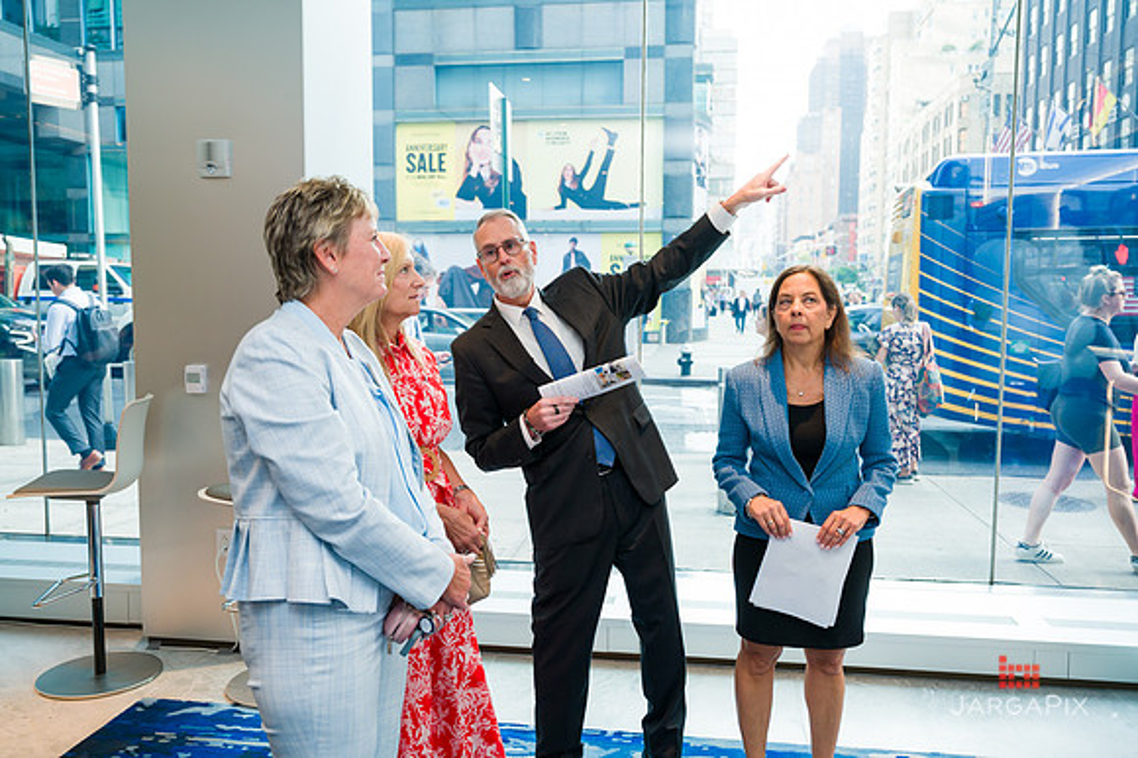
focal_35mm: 29
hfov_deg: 63.0
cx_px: 569
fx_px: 928
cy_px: 379
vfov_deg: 44.4
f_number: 3.5
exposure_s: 1/200
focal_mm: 29
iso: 400
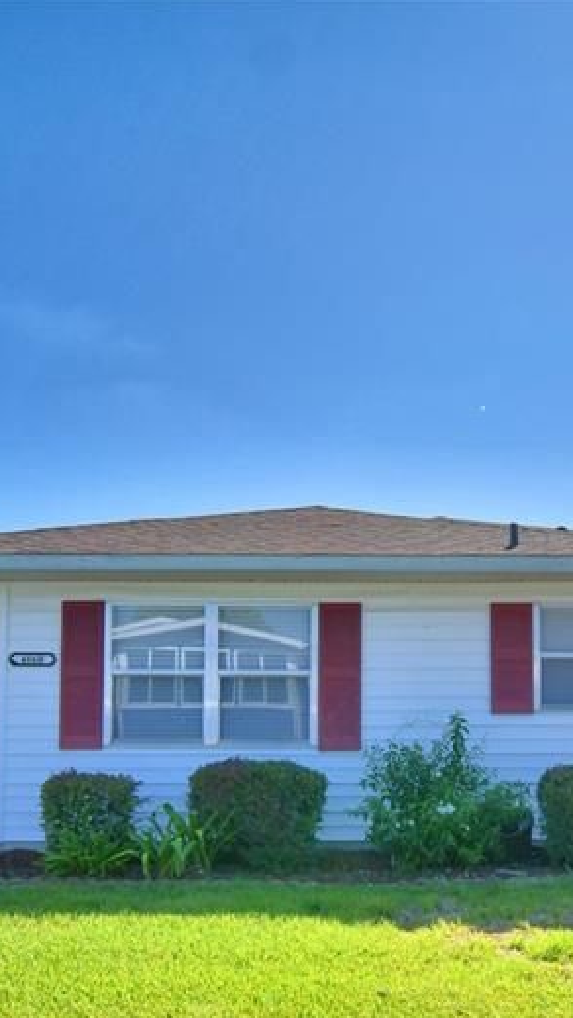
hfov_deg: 37.3
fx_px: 837
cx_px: 391
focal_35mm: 31
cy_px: 667
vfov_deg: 61.3
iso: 100
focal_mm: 10
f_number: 4.5
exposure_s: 1/2000
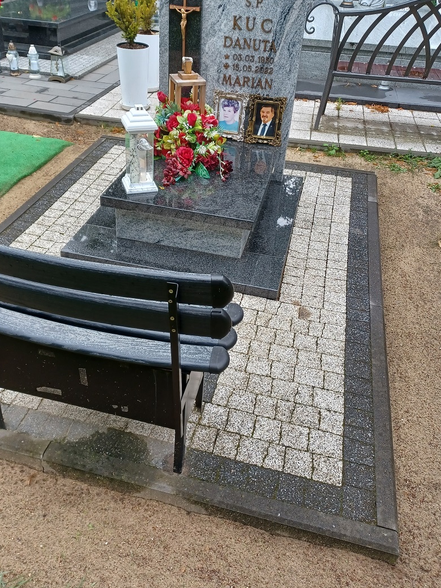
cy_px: 252
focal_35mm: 32
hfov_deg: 44.0
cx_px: 187
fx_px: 543
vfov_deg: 56.6
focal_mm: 4.6
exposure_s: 1/100
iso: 50
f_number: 1.8
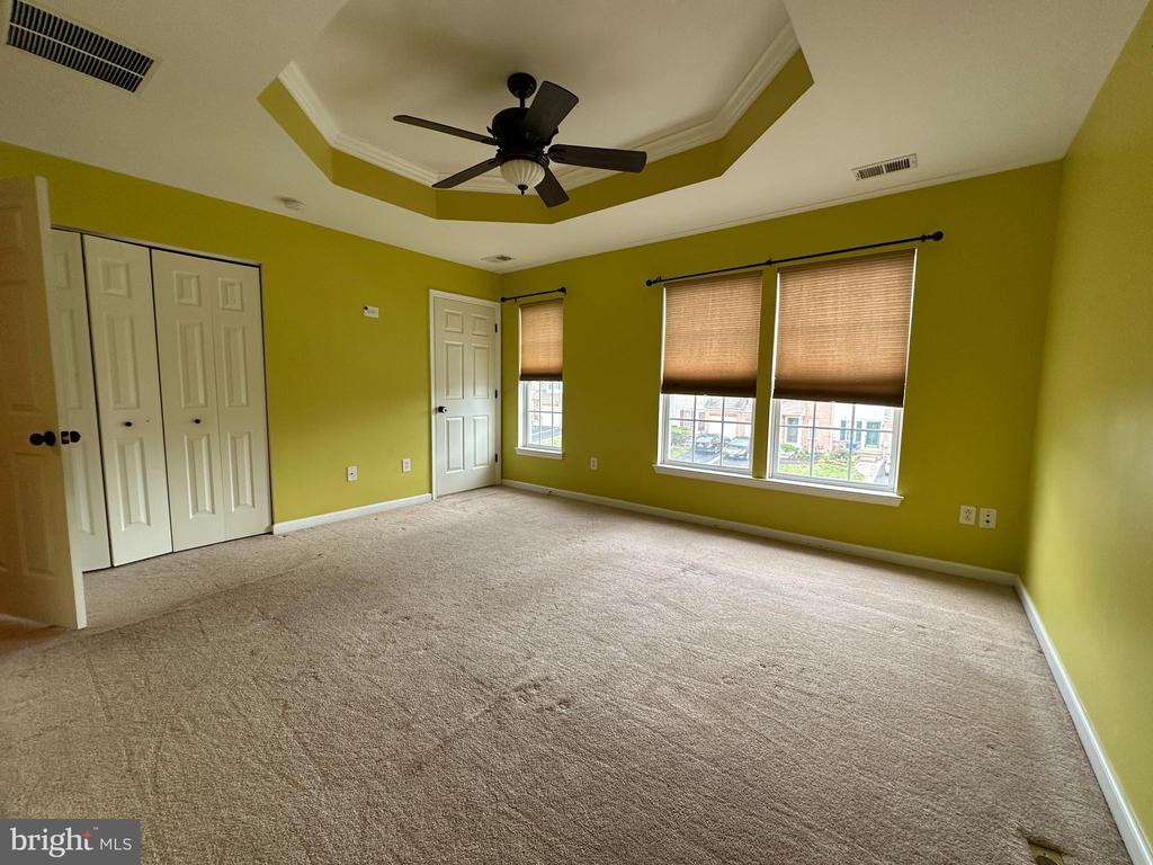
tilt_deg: -5.1
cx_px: 576
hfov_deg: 102.1
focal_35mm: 14
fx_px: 466
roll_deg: -0.2
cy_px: 432
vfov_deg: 85.7
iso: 125
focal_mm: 2.22
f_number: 2.2
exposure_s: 1/99
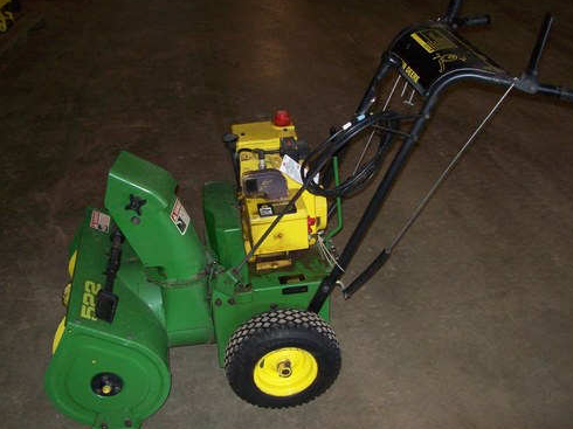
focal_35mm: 40
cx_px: 279
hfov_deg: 46.8
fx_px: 662
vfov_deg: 35.9
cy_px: 203
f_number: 2.7
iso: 200
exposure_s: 1/64
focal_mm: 6
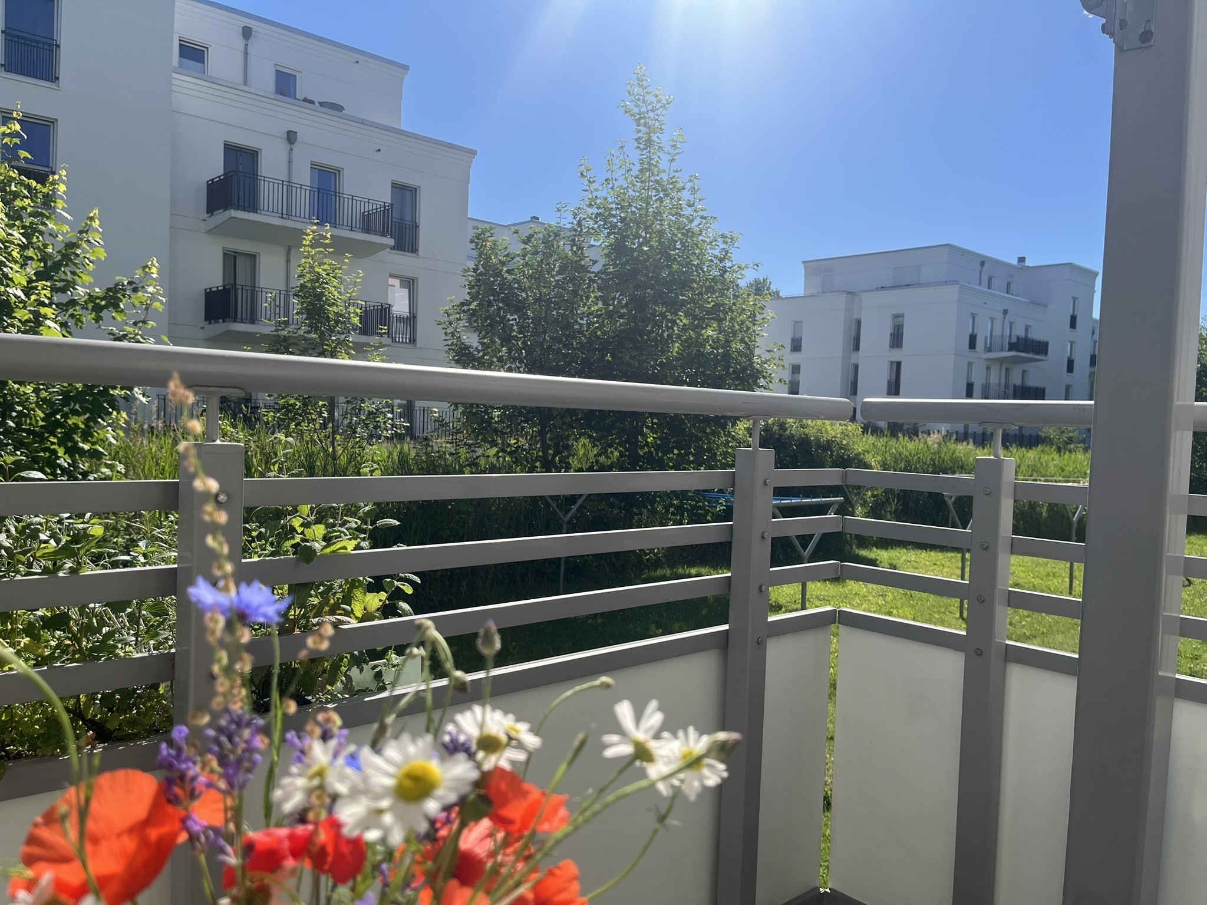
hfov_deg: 67.3
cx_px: 604
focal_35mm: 26
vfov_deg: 53.1
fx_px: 907
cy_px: 452
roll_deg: -2.5
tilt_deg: -3.3
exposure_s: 1/3876
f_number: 1.6
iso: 50
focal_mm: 5.1
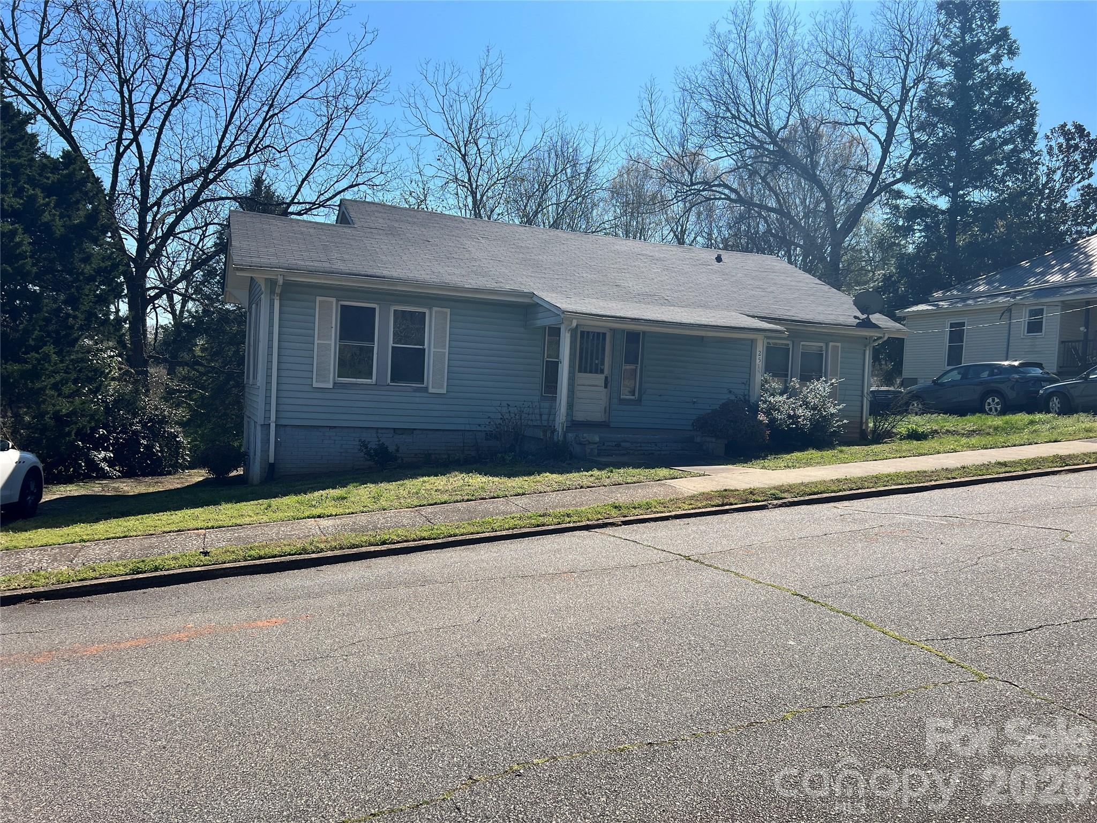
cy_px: 412
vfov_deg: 53.1
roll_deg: -3.3
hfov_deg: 67.3
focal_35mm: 26
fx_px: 824
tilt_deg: -3.2
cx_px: 548
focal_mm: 5.7
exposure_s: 1/4115
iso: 50
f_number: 1.5
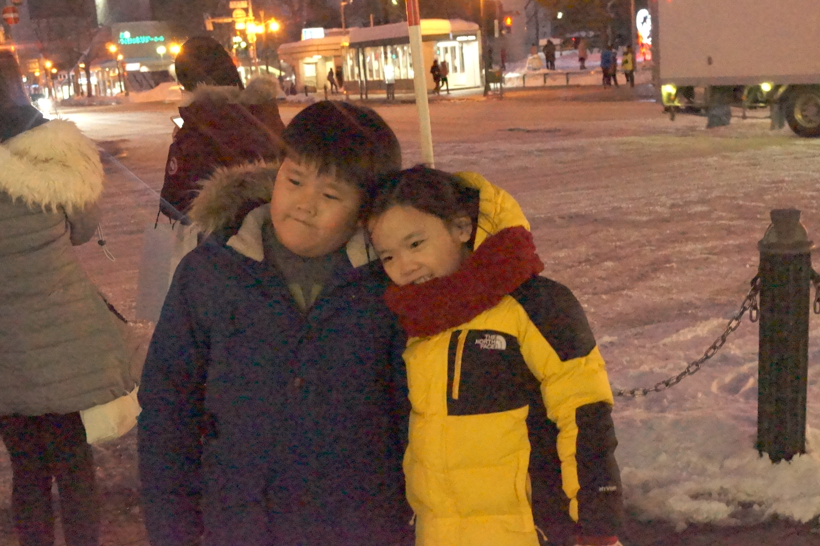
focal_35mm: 43
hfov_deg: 45.4
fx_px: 979
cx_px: 414
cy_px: 267
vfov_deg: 31.2
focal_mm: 28
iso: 16000
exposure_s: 1/125
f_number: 6.3
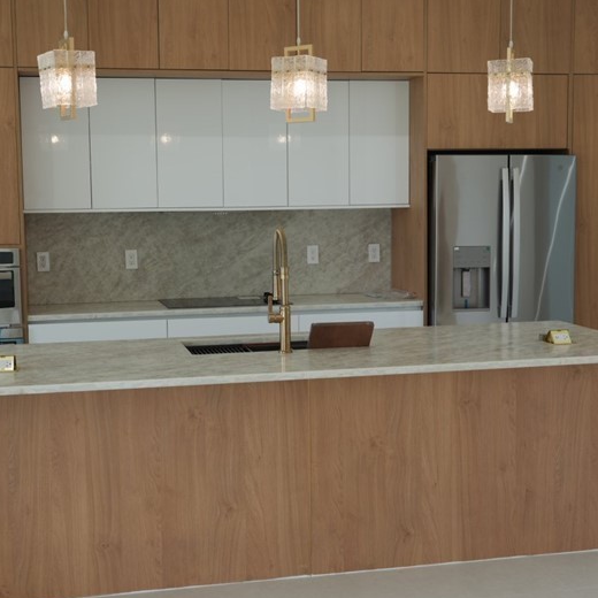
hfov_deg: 31.1
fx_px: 1075
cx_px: 264
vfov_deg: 31.1
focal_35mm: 55
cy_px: 301
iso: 100
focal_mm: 31
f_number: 3.5
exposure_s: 1/60
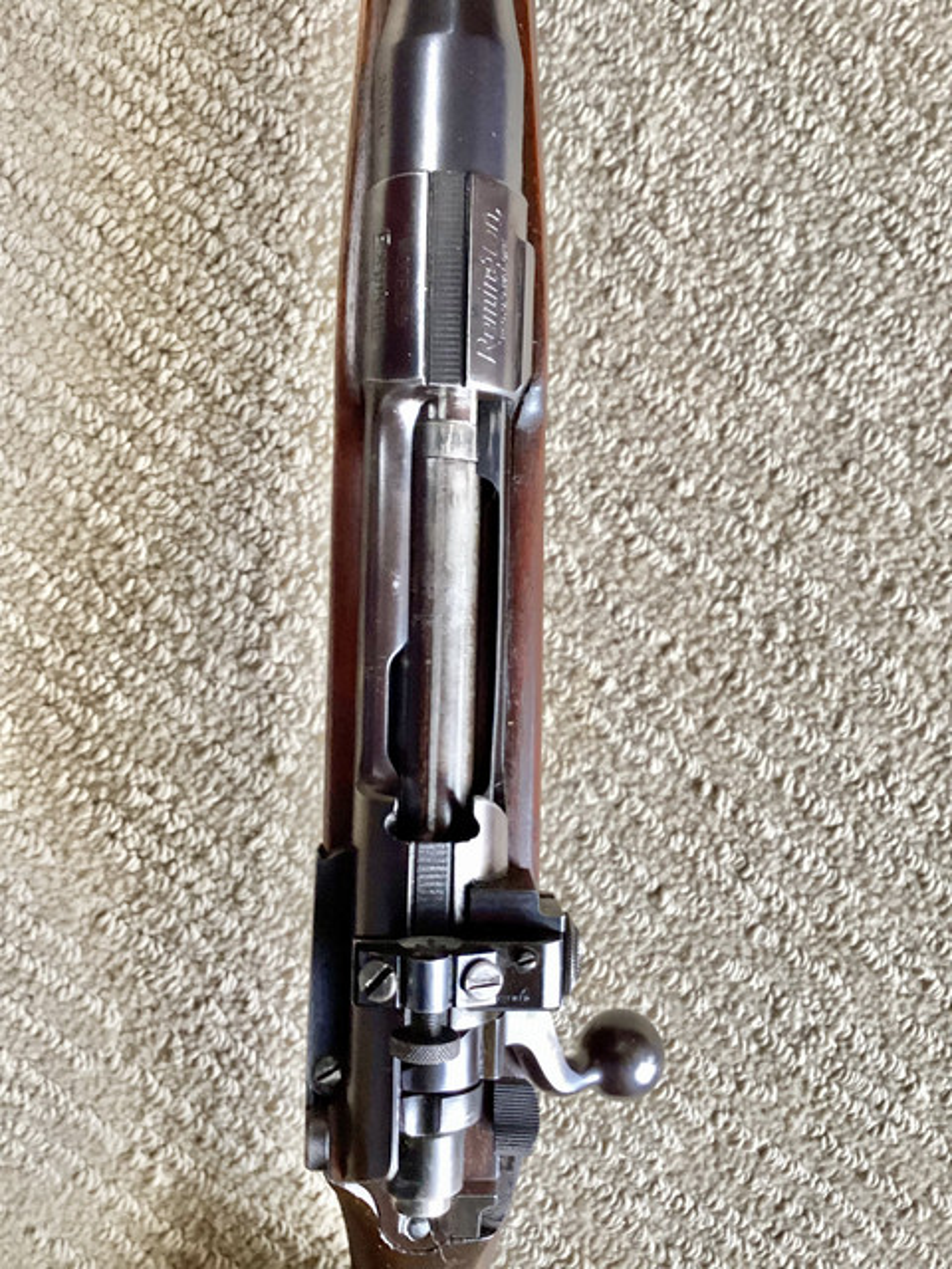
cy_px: 634
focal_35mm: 31
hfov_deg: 45.4
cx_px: 476
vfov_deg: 58.4
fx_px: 1137
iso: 160
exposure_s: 1/60
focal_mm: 3.3
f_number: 2.4
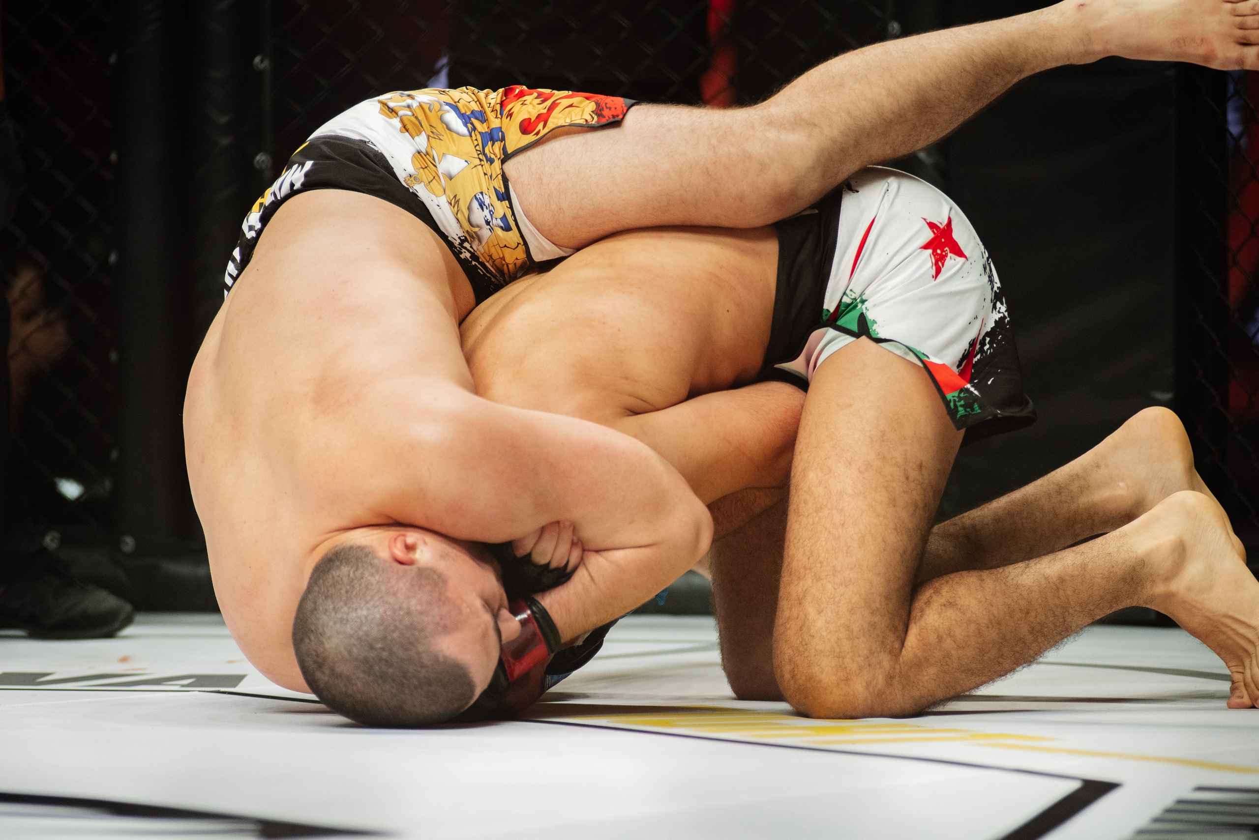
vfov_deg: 10.2
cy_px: 420
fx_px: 4723
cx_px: 630
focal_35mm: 135
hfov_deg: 15.2
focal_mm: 135
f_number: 4
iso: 2000
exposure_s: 1/1000
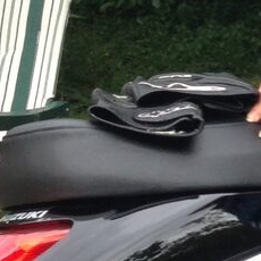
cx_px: 632
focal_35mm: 203
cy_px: 75
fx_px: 1732
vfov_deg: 8.6
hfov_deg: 8.0
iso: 50
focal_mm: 4.13
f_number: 2.4
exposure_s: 1/134
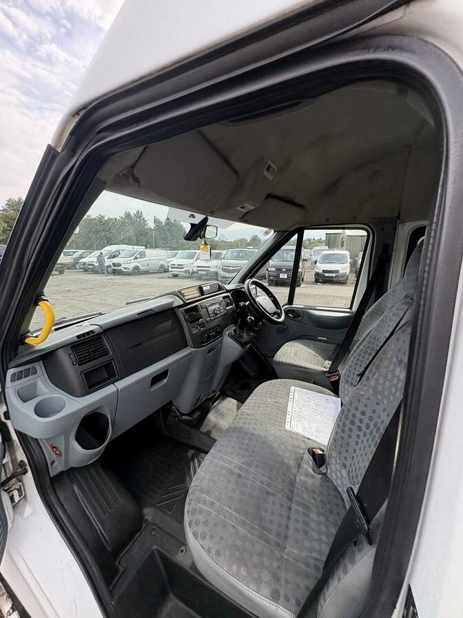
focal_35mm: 14
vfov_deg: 102.1
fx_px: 250
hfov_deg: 85.7
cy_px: 309
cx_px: 232
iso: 50
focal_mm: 2.22
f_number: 2.2
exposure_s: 1/273
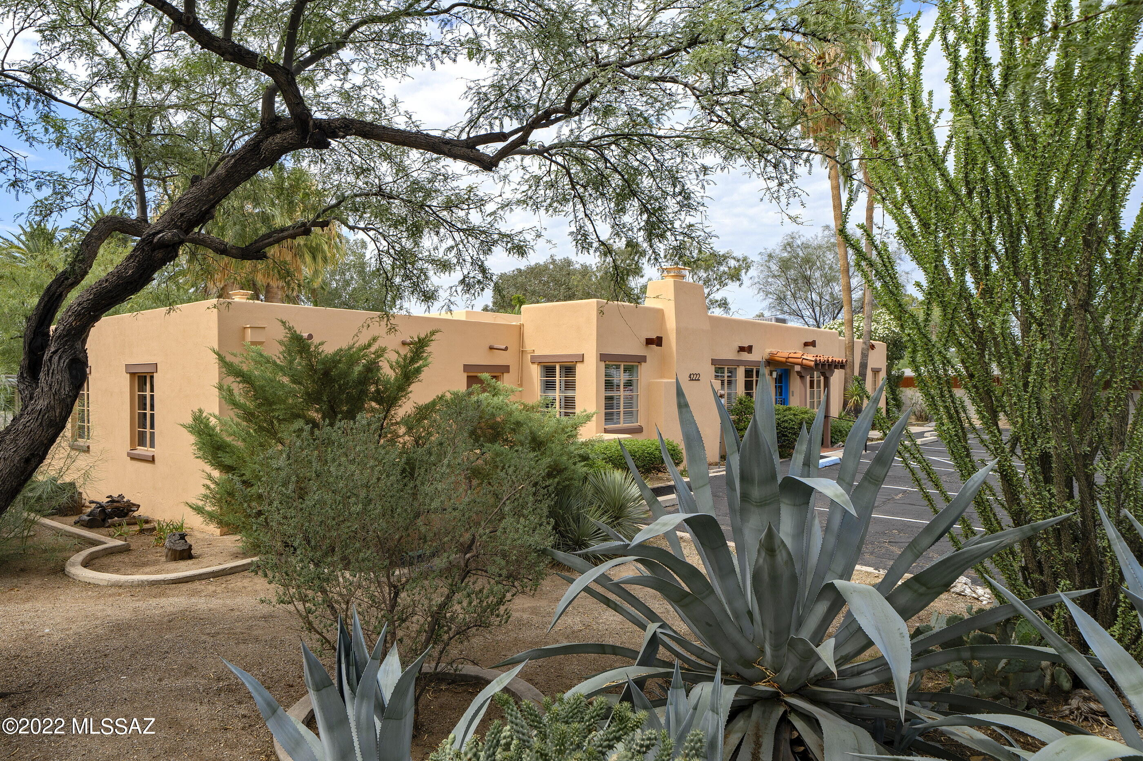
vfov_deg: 61.9
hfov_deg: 84.0
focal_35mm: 20
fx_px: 635
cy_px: 380
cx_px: 572
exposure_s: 1/160
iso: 100
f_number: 9
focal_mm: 20
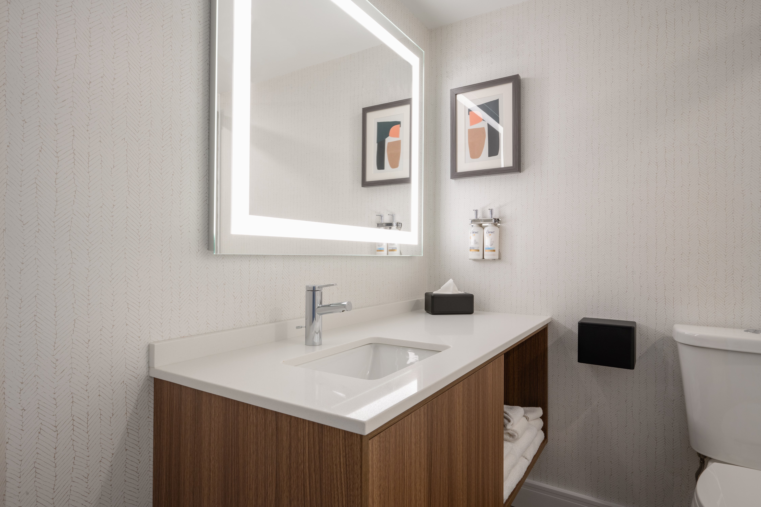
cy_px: 254
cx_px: 380
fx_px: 423
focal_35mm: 20
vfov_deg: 61.9
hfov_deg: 84.0
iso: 160
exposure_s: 1/1.67
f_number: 14
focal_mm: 20
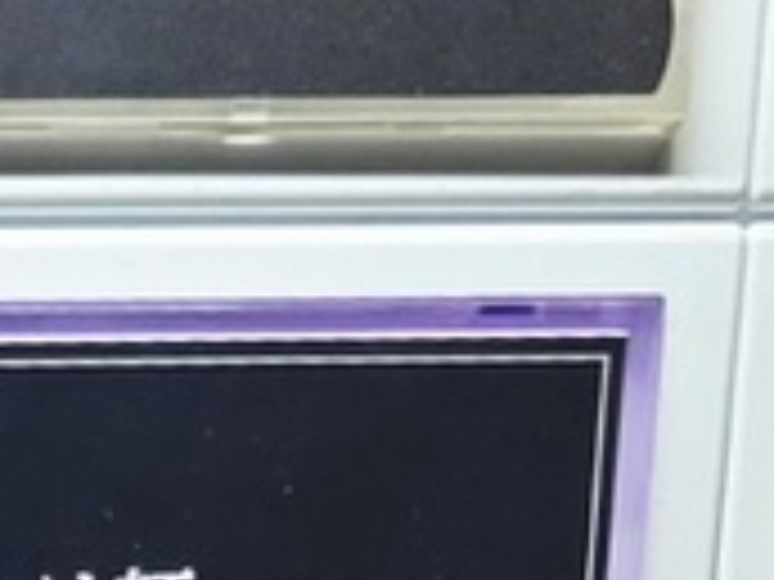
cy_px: 1311
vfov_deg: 8.4
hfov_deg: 9.3
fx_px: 3667
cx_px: -1634
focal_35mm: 164
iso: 40
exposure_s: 1/61
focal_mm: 6.3
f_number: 1.7
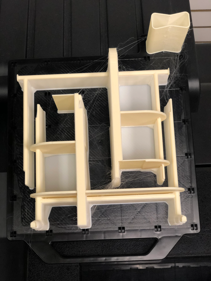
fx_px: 423
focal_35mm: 52
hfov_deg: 28.0
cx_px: 106
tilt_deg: -64.2
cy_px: 140
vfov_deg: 36.8
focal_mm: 6
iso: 100
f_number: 2.4
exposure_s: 1/30
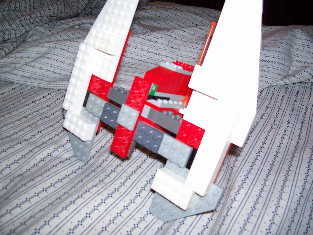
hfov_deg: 54.0
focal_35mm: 34
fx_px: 307
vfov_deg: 41.8
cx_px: 156
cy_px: 118
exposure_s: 1/64
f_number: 2.7
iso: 80
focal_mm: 5.6
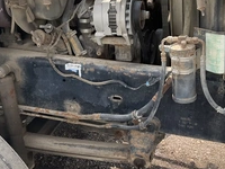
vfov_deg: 25.2
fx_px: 377
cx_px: 94
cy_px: 82
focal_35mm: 58
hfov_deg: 33.2
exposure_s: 1/442
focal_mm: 3
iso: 25
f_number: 1.8
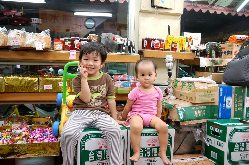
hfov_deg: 57.3
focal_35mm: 33
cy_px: 82
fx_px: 228
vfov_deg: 39.9
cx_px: 124
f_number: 2.8
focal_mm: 22
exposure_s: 1/30
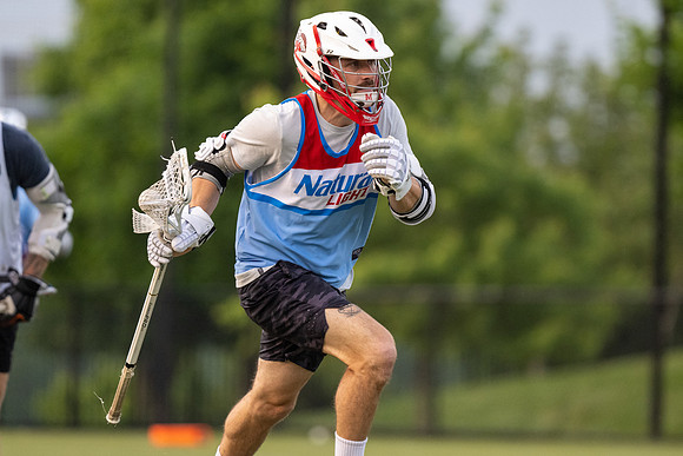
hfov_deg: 3.1
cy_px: 234
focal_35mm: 670
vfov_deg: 2.1
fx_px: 12717
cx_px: 337
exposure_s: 1/1000
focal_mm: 500
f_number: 5.6
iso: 2500
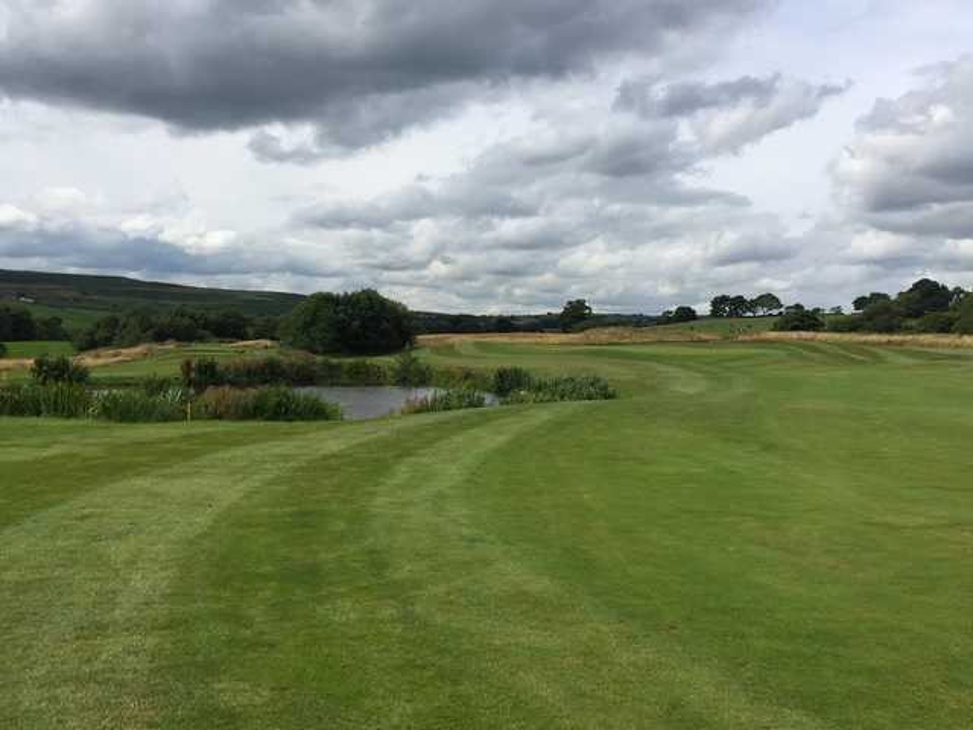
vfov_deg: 48.2
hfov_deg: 61.7
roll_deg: -4.0
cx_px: 486
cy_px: 365
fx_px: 815
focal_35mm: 29
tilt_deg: -1.7
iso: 32
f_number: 2.2
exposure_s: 1/2639
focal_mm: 4.15
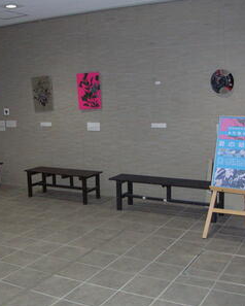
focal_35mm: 46
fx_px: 417
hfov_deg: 32.7
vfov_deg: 40.3
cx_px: 109
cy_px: 154
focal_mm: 5.8
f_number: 2.8
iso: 193
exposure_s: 1/60.1
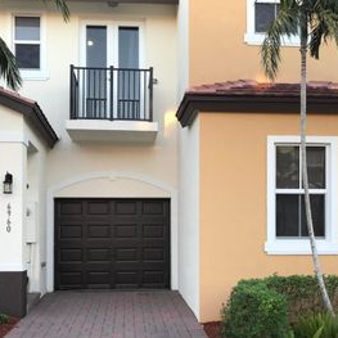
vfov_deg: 35.5
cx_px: 166
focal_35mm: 47
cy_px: 237
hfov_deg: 36.1
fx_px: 519
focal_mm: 3.99
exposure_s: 1/100
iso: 20
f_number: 1.8
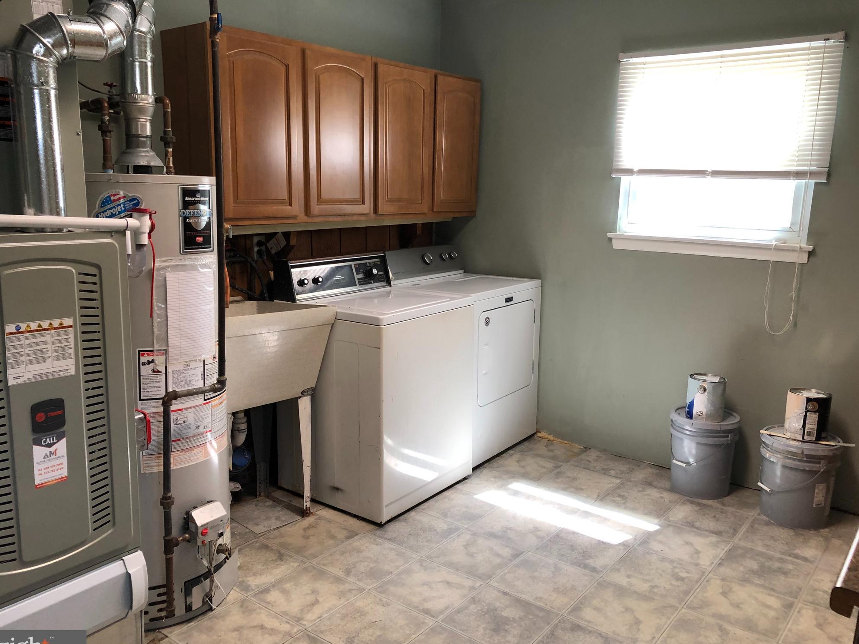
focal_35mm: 29
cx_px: 423
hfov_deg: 61.7
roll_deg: -2.3
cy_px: 332
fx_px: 720
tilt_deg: -11.6
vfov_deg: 48.2
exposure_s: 1/30
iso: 40
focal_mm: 3.99
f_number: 1.8
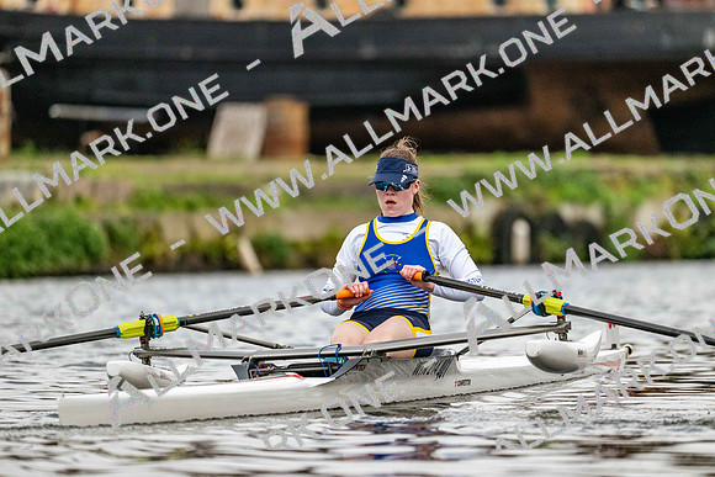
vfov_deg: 3.4
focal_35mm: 400
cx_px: 358
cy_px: 238
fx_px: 7946
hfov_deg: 5.2
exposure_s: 1/2500
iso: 4000
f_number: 4.5
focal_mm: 400
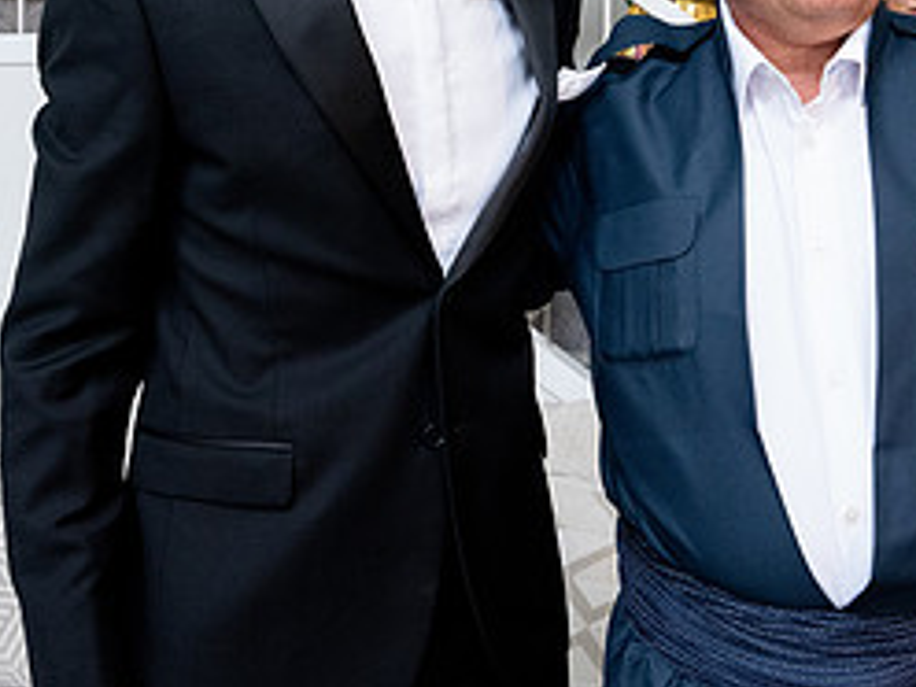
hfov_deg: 35.4
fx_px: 1429
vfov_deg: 26.7
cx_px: 565
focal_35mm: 54
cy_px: 168
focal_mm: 24
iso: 5000
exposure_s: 1/160
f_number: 9
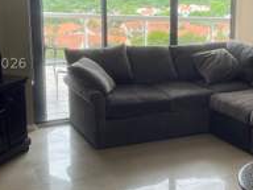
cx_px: 148
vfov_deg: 22.5
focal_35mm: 65
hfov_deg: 29.8
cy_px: 63
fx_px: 475
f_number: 1.6
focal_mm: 5.1
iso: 100
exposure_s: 1/120
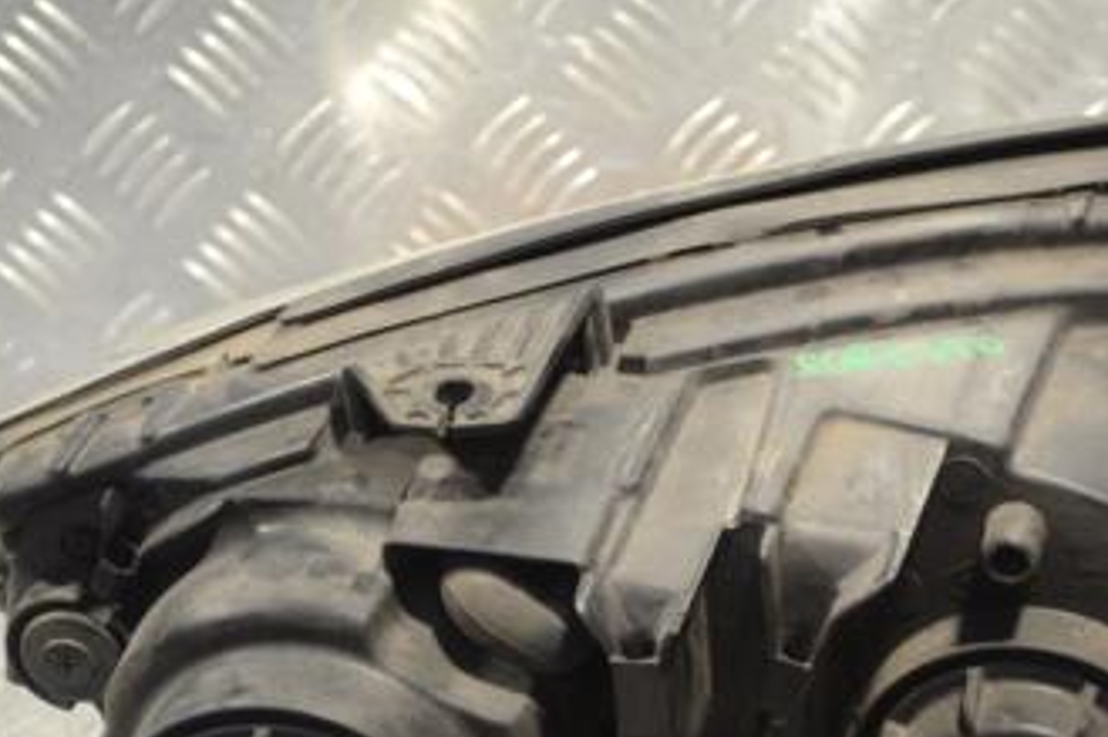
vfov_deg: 11.9
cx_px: 828
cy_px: 559
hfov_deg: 17.7
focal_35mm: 115
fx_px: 3538
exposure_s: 1/30
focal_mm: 42
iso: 250
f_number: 5.3
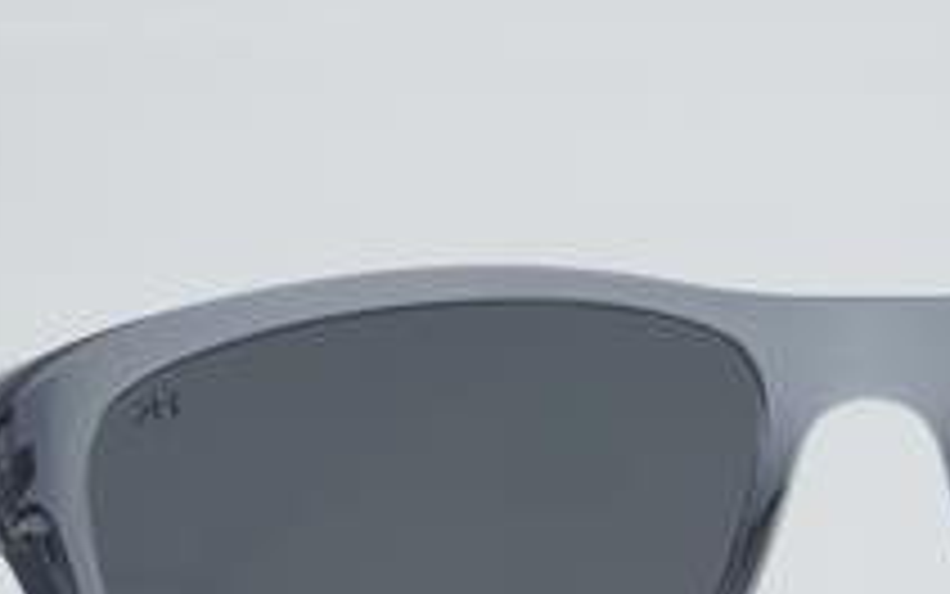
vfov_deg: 8.2
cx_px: 864
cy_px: 549
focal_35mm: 159
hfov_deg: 13.0
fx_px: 4117
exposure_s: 1/4
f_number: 32
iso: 100
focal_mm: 55
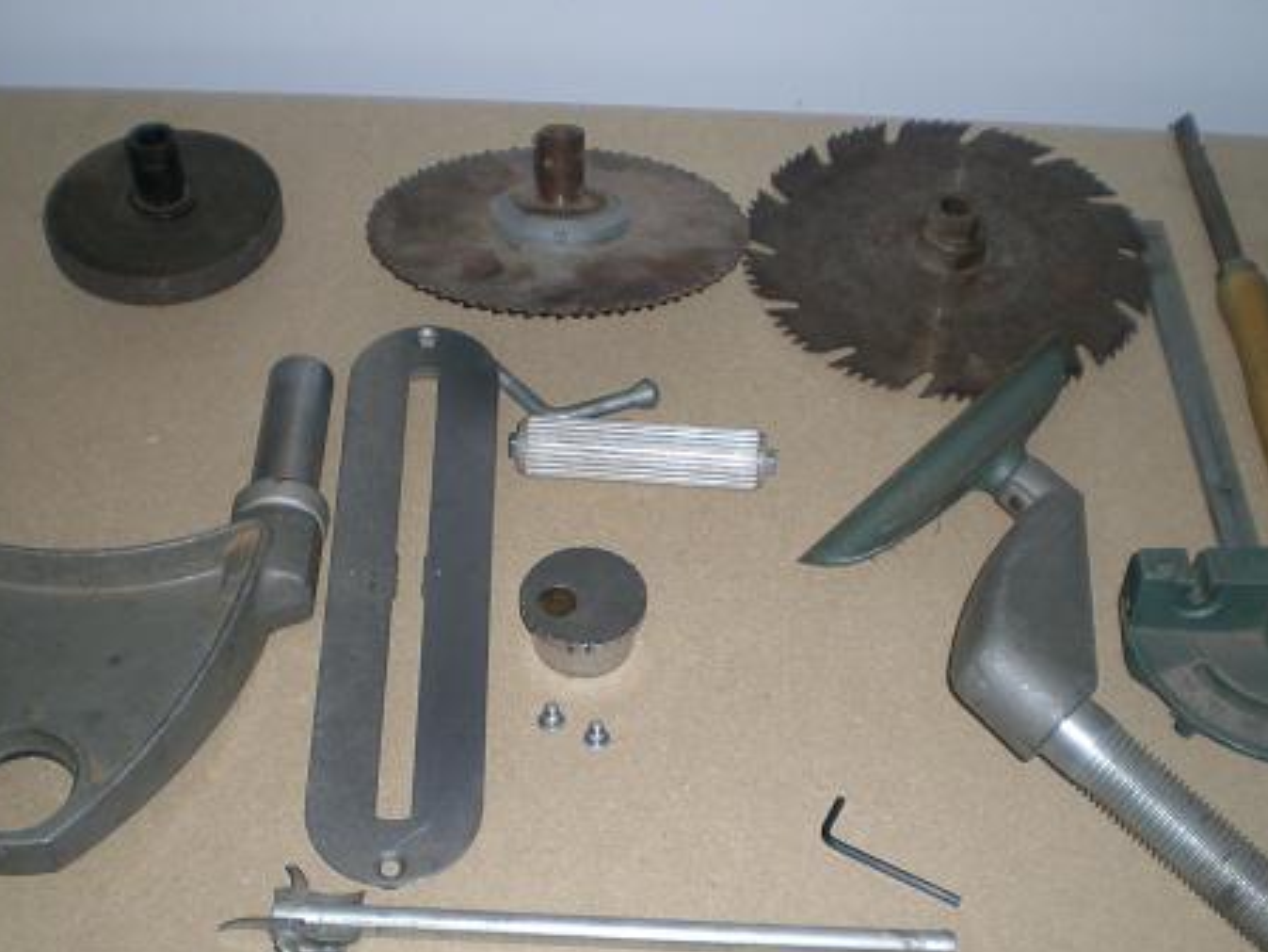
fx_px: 1905
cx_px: 609
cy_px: 575
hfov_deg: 36.8
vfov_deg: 28.0
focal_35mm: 52
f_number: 3.1
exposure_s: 1/60
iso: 50
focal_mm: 6.3
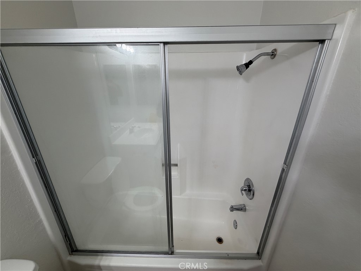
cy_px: 136
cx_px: 180
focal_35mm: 14
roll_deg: +1.0
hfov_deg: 102.1
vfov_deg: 85.7
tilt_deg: -19.4
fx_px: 146
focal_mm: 2.22
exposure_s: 1/120
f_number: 2.2
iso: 125
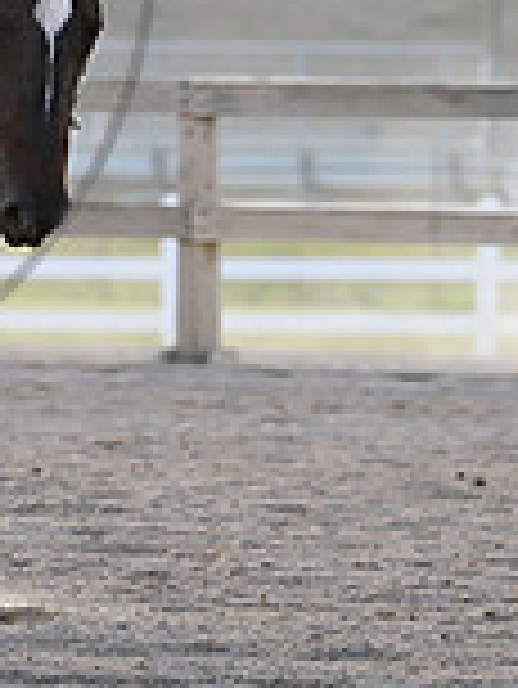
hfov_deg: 2.5
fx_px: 11955
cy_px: -61
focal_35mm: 600
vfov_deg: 3.3
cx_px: -378
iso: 1000
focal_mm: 165
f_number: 5
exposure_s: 1/1600
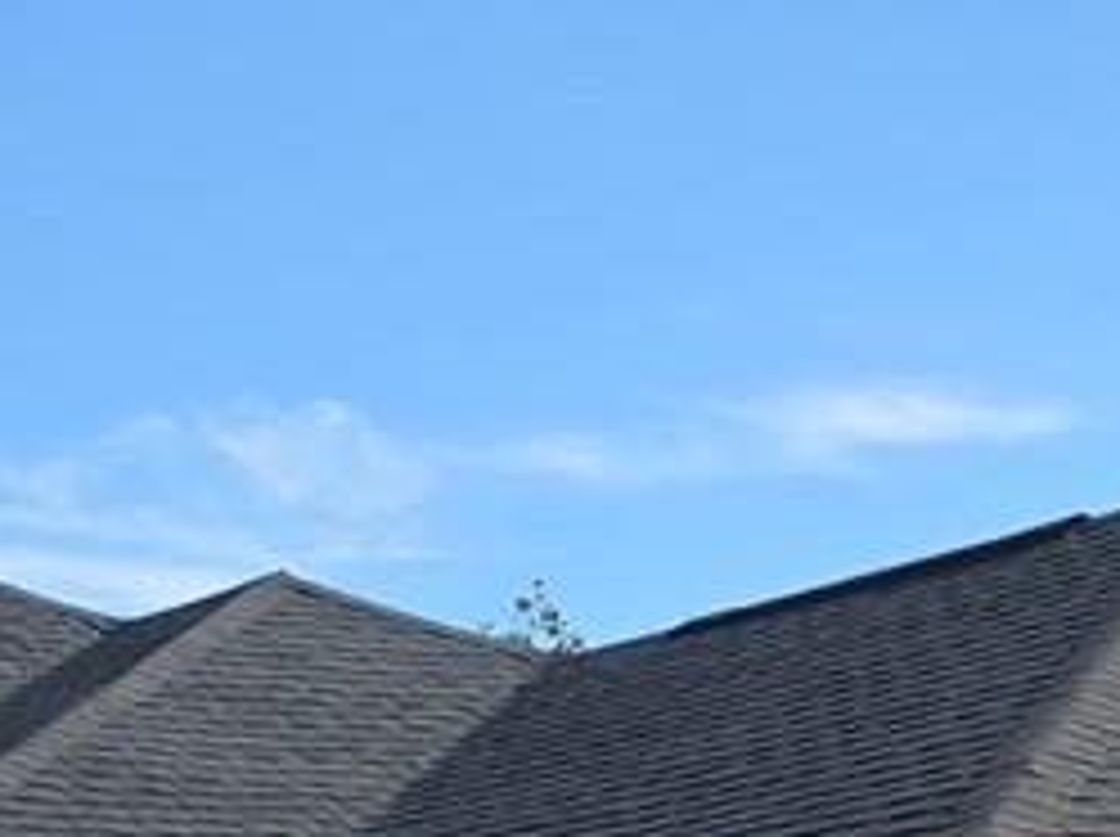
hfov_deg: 12.8
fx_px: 4782
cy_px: 1656
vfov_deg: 9.4
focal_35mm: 148
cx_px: -441
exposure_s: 1/6571
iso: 64
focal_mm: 6.5
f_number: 1.4
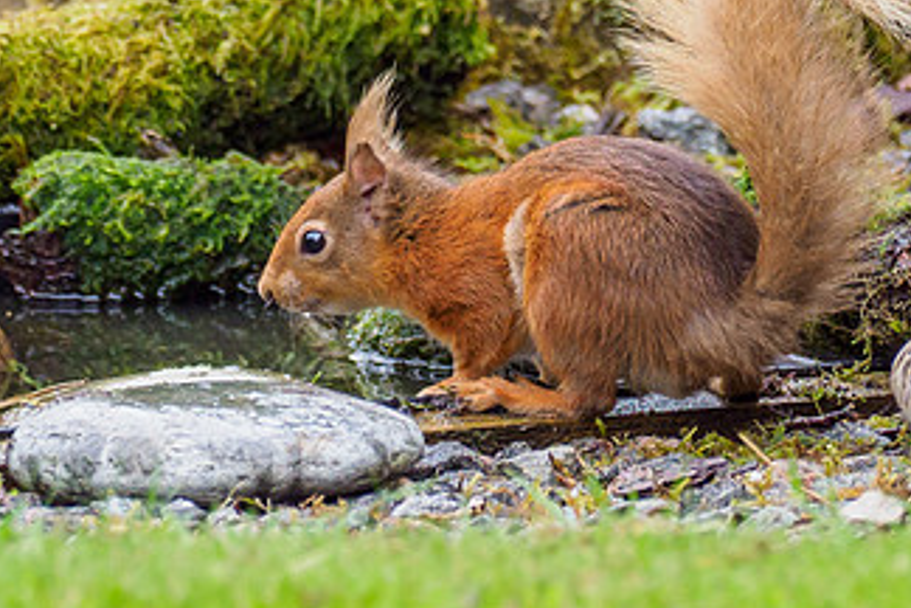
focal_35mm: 2144
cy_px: 344
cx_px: 483
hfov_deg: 1.0
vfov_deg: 0.6
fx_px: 54251
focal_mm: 300
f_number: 4
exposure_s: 1/640
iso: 400
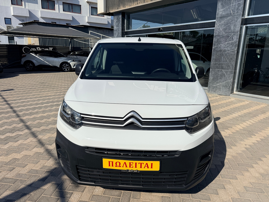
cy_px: 101
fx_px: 187
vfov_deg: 56.8
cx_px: 134
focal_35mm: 24
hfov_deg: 71.6
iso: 80
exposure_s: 1/14286
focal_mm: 6.76
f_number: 1.78
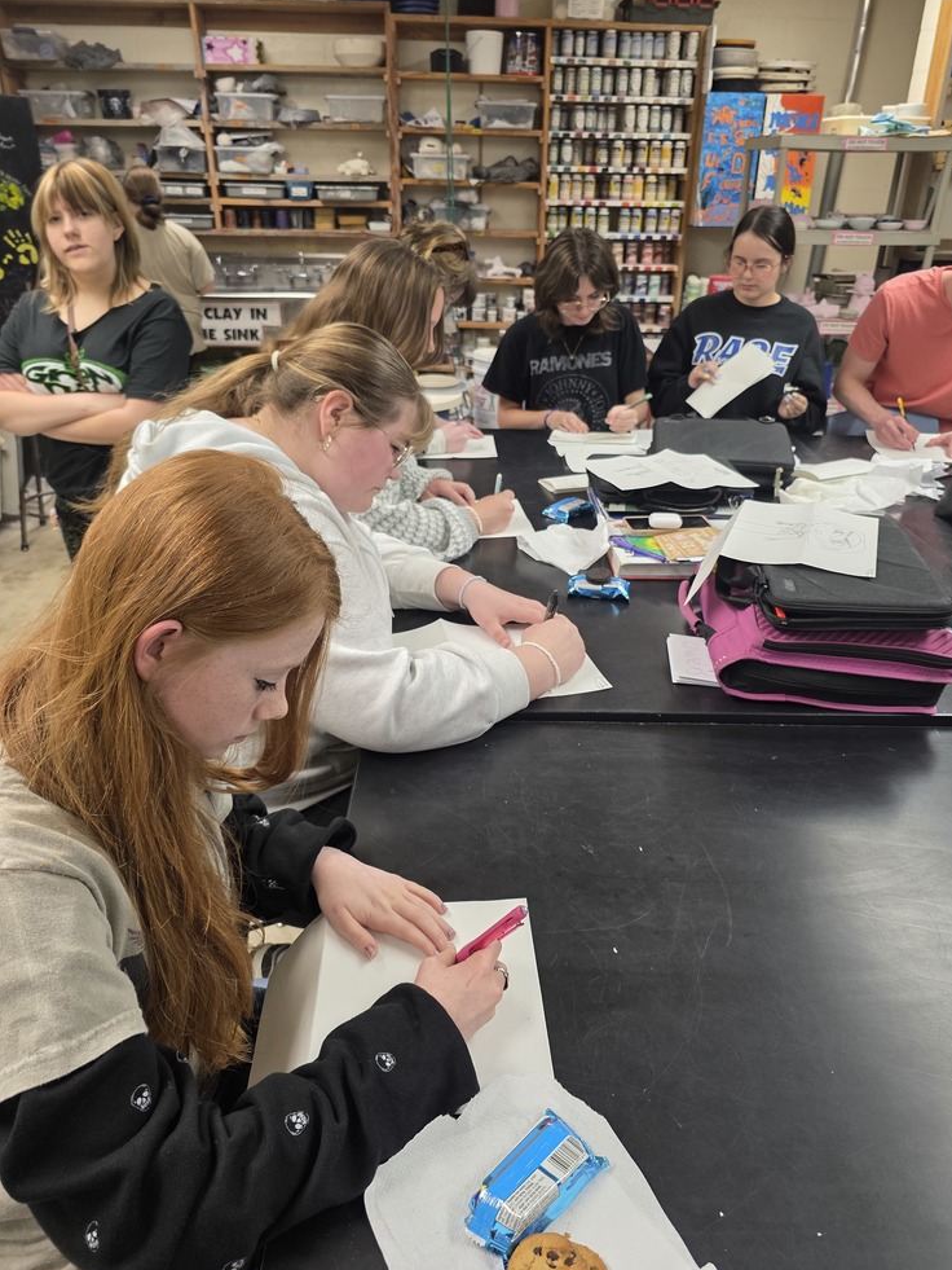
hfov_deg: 56.8
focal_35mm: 24
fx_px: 880
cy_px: 618
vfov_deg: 71.6
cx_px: 495
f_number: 1.7
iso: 160
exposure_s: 1/120
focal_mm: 6.3
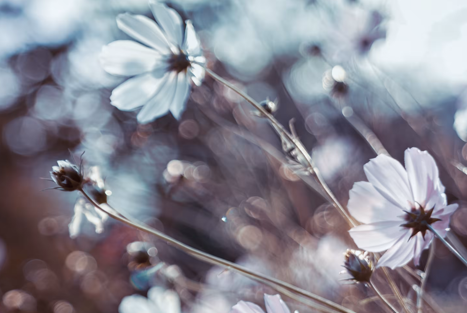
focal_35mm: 141
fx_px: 1831
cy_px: 179
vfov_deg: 9.8
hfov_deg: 14.5
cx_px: 278
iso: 100
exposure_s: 1/250
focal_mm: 70
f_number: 2.8
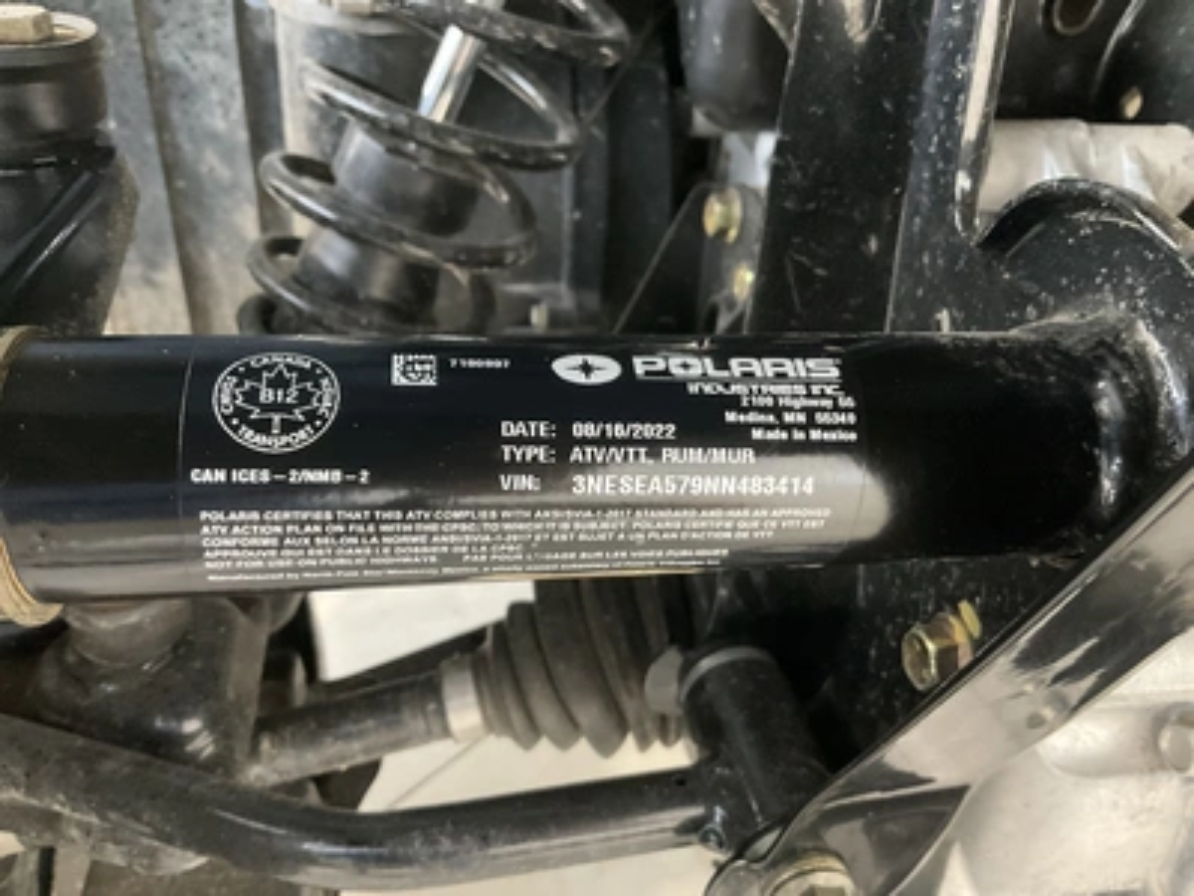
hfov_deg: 61.7
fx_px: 1000
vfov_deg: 48.2
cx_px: 597
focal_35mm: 29
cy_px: 448
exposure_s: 1/30
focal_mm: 3
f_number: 1.8
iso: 500
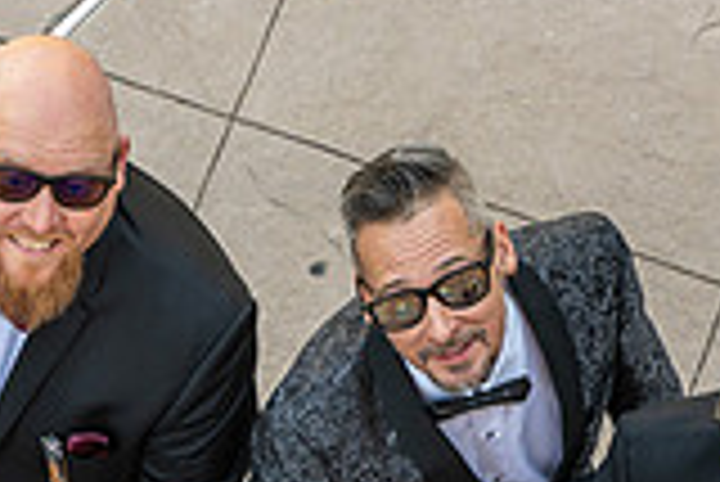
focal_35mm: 245
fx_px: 4904
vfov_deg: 5.5
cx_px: 122
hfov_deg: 8.4
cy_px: 825
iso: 100
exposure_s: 1/200
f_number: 3.5
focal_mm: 61
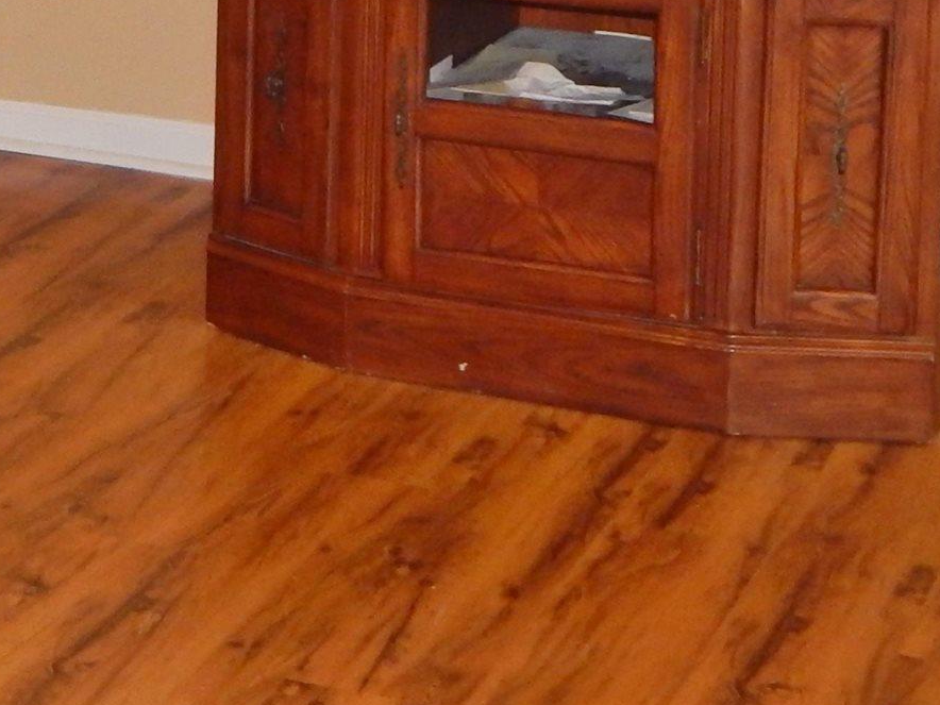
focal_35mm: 132
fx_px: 3584
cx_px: 75
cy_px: -406
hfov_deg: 14.8
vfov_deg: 10.8
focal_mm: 6.8
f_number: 3.4
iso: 360
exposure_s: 1/30
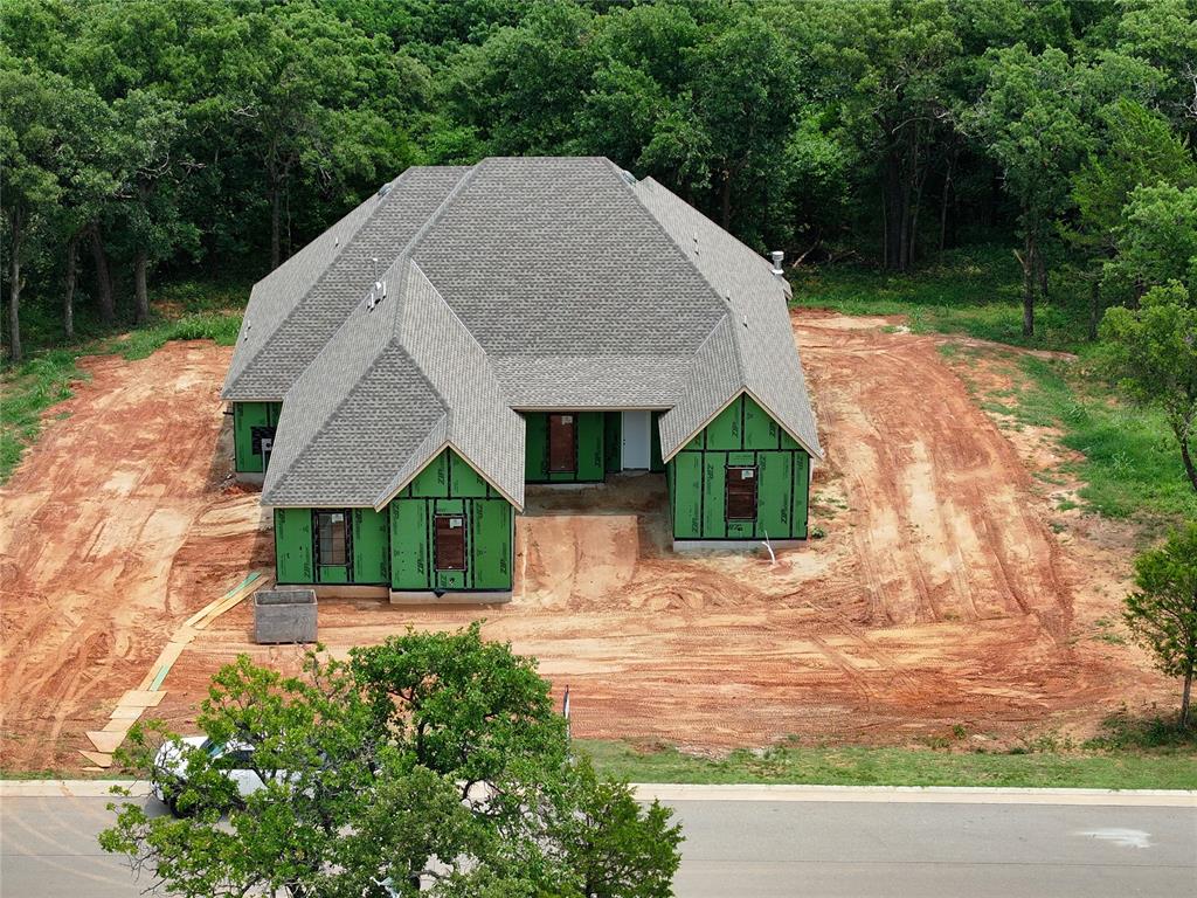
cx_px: 598
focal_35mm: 70
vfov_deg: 21.0
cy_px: 449
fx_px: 2421
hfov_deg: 27.8
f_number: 2.8
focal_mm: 19.35
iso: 120
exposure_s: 1/1000
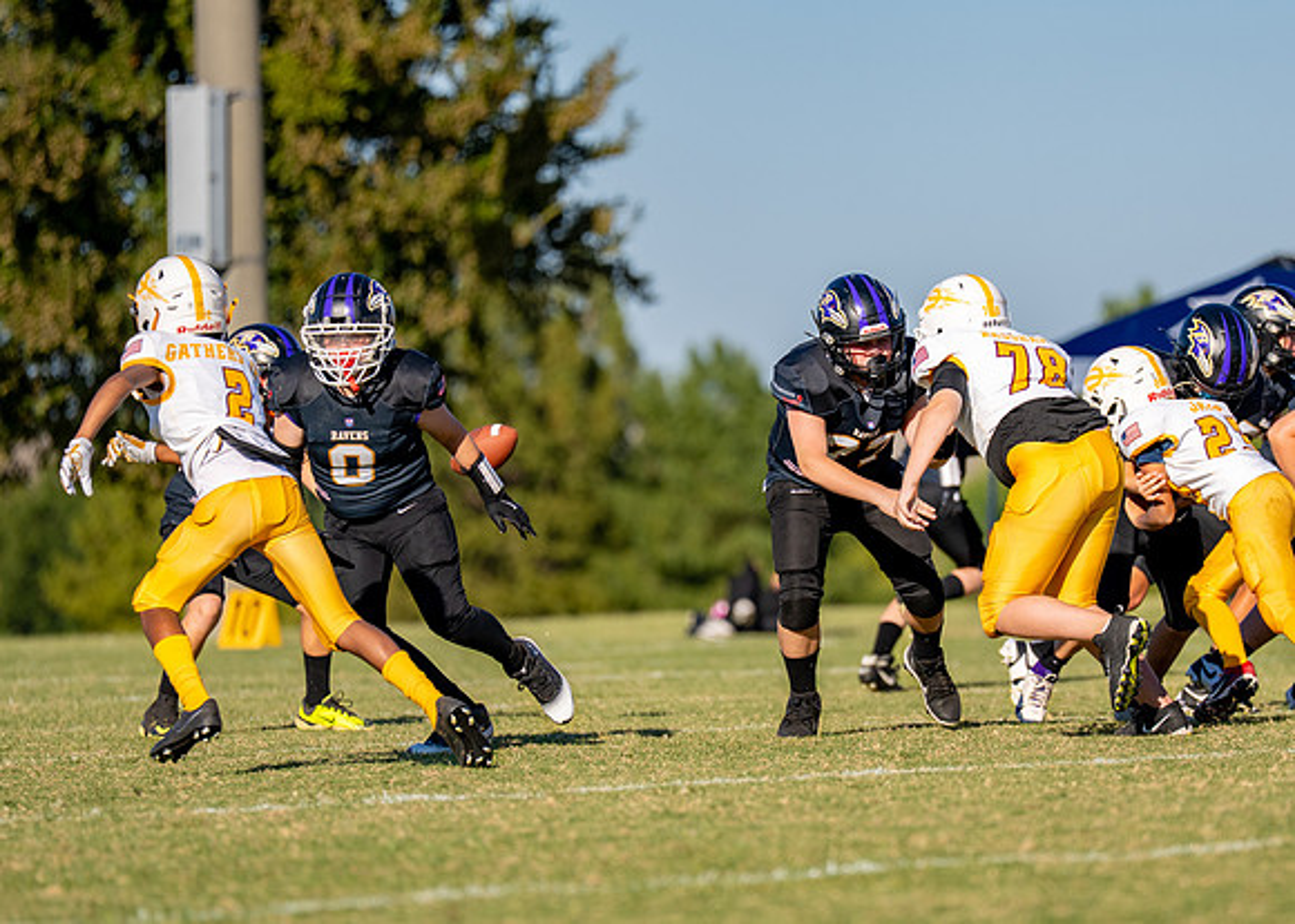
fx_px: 11271
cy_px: 561
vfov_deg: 4.7
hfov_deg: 6.6
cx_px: 875
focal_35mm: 307
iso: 160
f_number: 2.8
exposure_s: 1/4000
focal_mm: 200
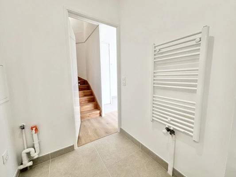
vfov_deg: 85.7
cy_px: 88
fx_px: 95
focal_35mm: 14
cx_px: 118
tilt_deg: -6.6
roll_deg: +0.4
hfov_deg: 102.1
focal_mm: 2.22
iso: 100
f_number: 2.2
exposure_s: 1/100
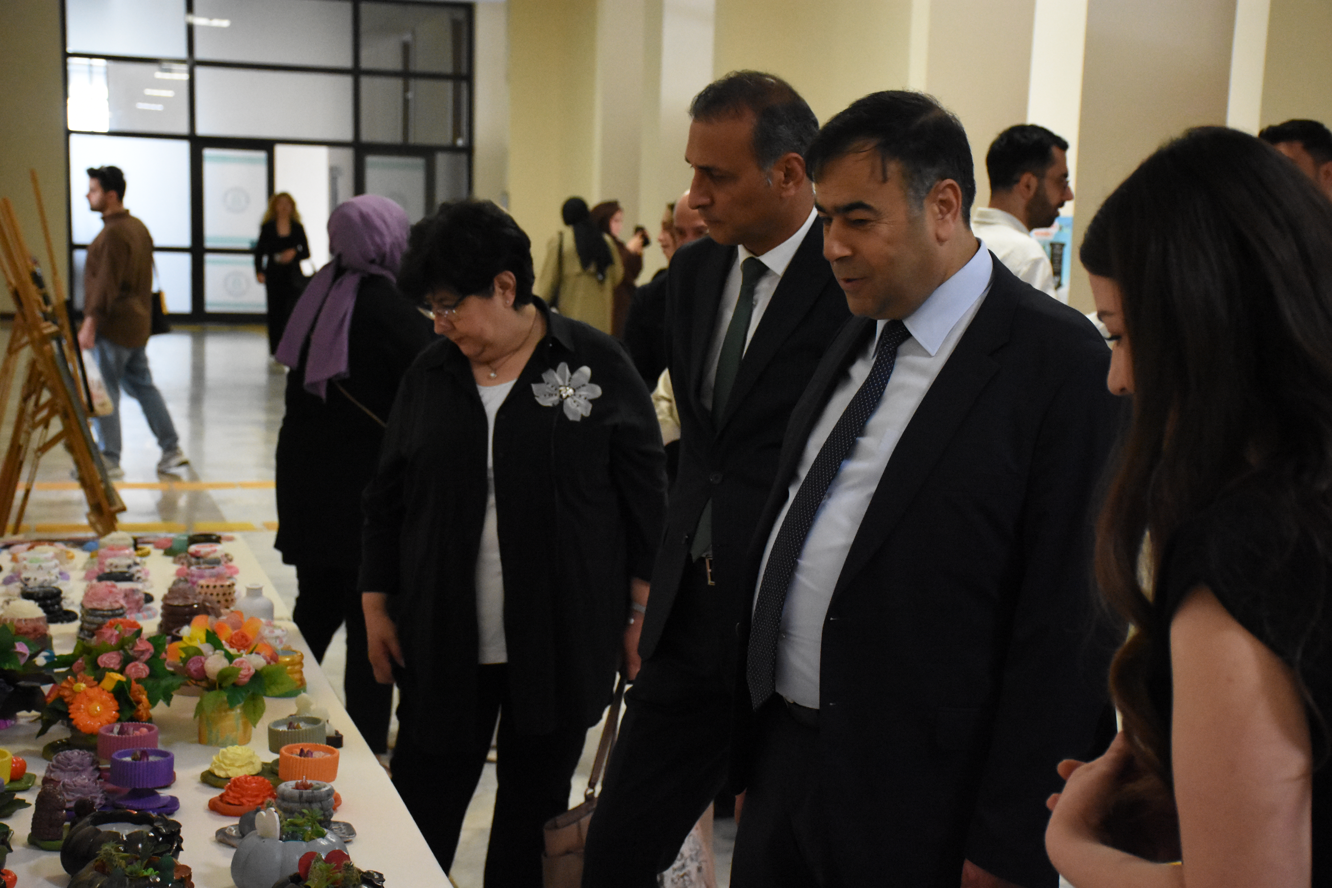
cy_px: 444
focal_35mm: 63
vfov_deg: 21.6
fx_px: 2331
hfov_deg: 31.9
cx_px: 666
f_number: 5.6
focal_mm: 42
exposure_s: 1/100
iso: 6400
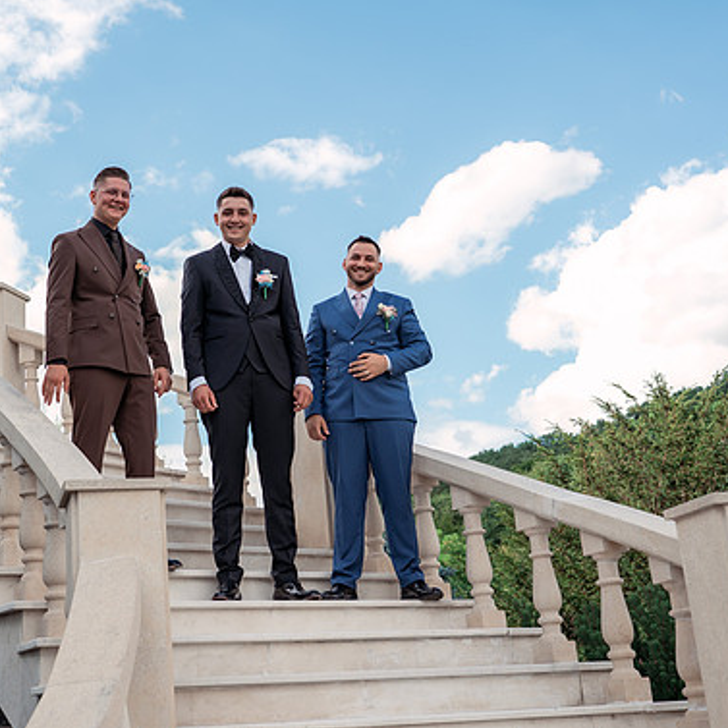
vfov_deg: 36.1
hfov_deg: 35.5
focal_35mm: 47
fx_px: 1118
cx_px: 216
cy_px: 357
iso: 160
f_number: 3.5
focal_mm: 36
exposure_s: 1/500
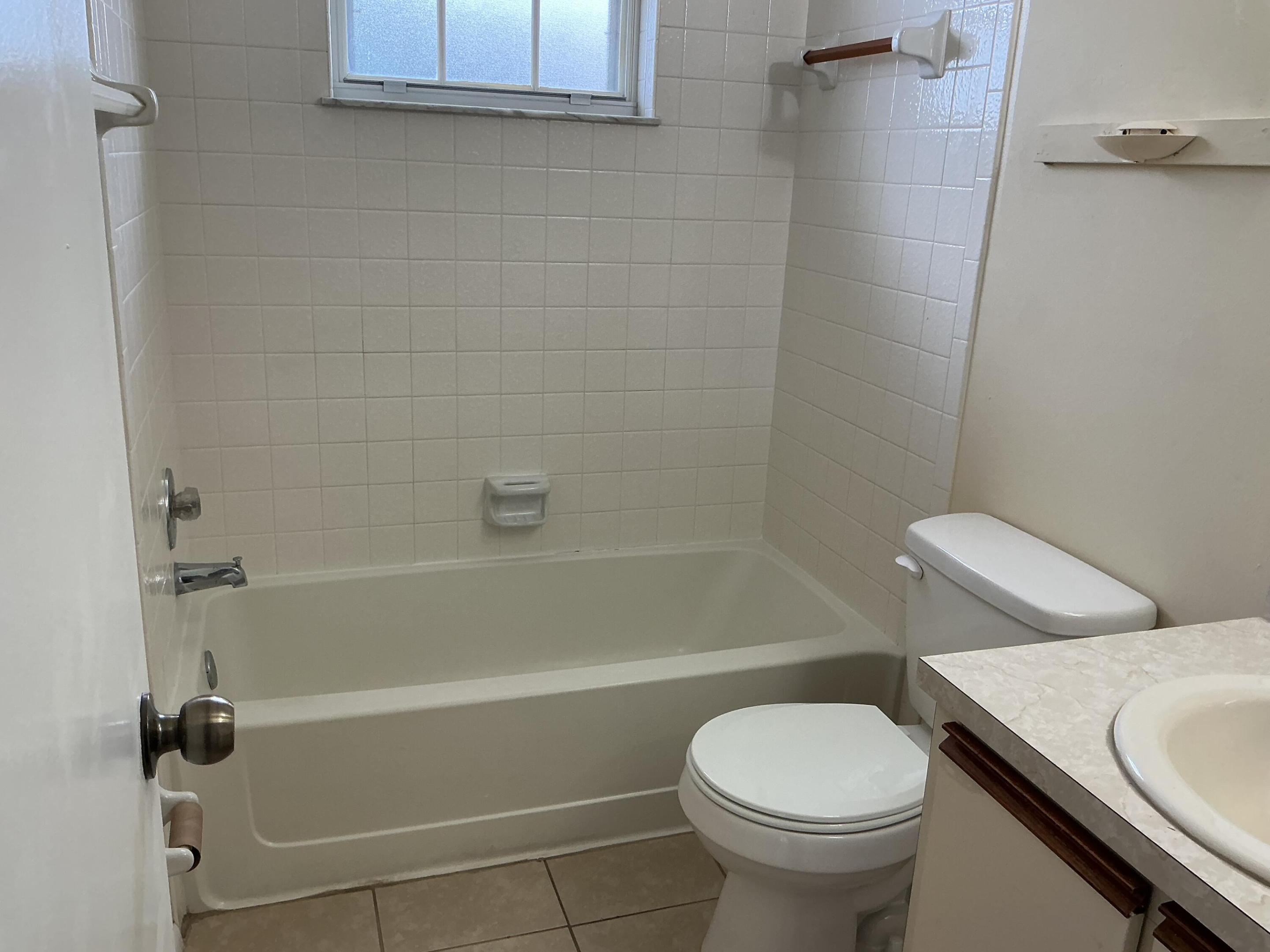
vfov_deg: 48.2
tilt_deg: -18.4
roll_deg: -1.5
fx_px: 1064
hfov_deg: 61.7
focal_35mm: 29
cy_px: 476
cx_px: 635
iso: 40
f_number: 1.8
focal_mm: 3
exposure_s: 1/60
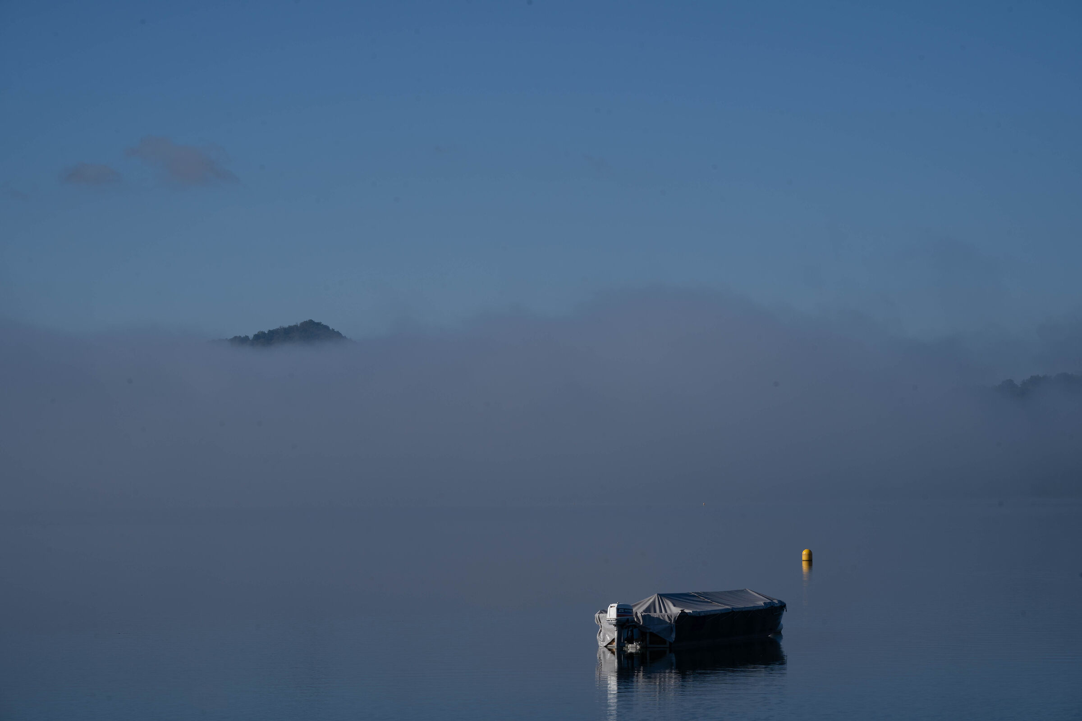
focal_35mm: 100
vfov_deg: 13.7
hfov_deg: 20.4
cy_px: 360
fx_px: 3005
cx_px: 541
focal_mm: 100
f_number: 18
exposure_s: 1/160
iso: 100
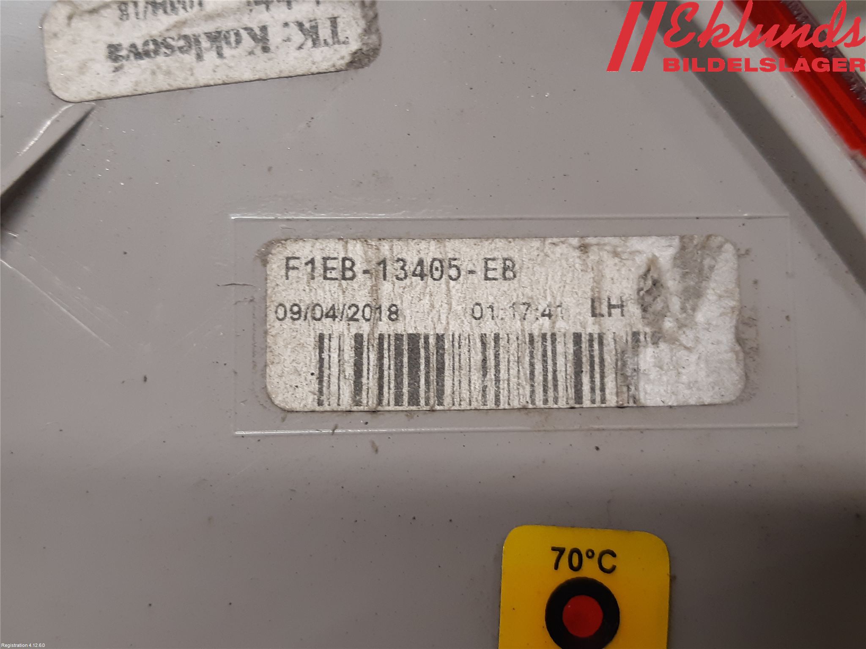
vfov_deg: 53.1
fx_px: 650
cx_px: 433
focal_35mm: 26
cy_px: 324
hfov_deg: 67.3
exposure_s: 1/50
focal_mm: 3.93
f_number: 1.7
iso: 100
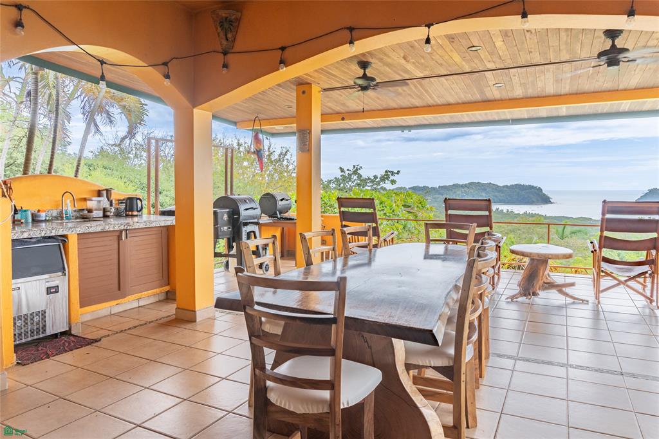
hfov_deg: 73.8
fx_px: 439
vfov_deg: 53.1
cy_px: 220
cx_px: 330
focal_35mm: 24
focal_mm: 16
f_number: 8
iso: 125
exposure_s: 1/1000
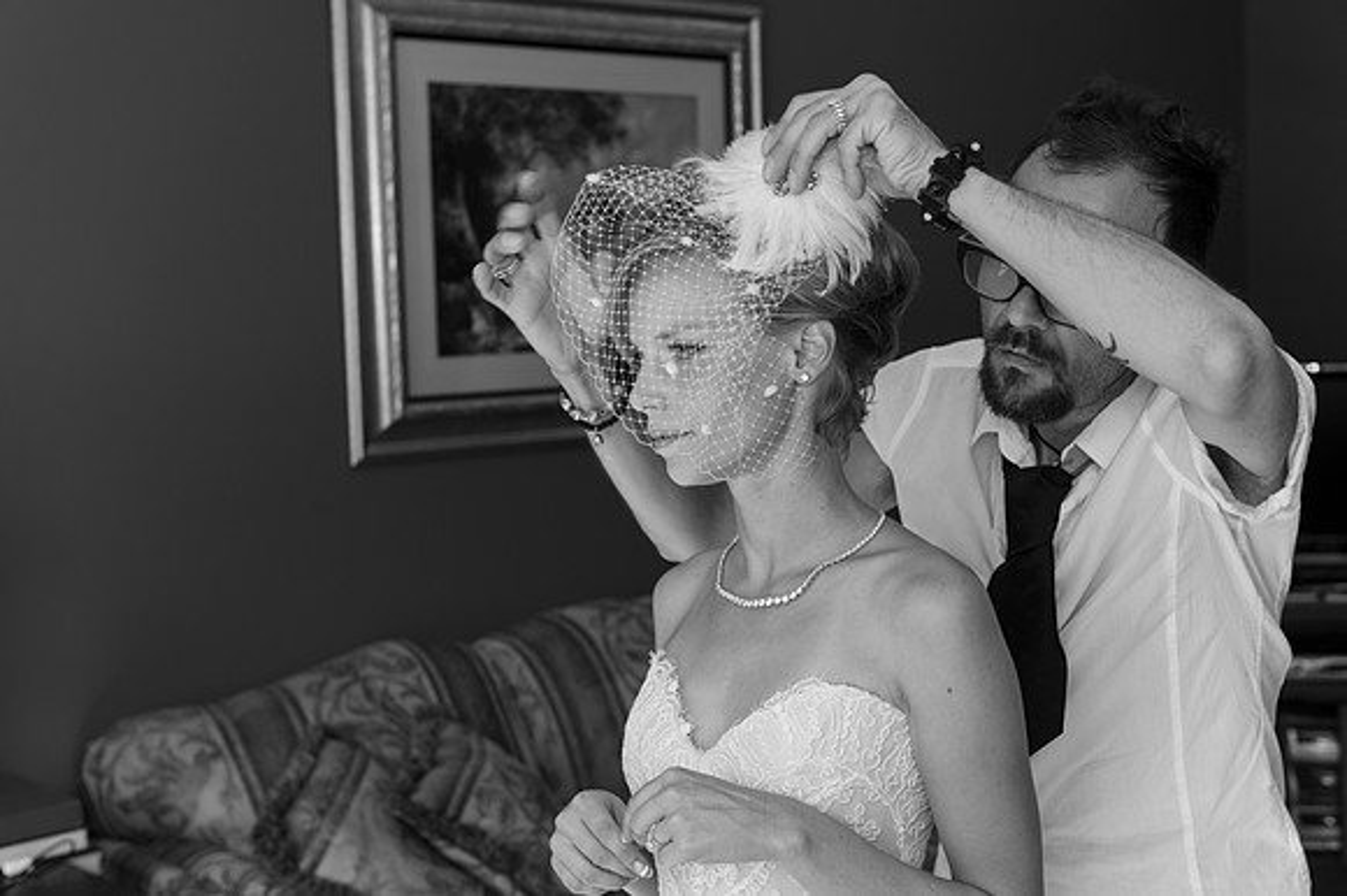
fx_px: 1870
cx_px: 674
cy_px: 448
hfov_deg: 39.6
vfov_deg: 27.0
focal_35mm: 50
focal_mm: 50
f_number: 4.5
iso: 400
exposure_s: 1/60
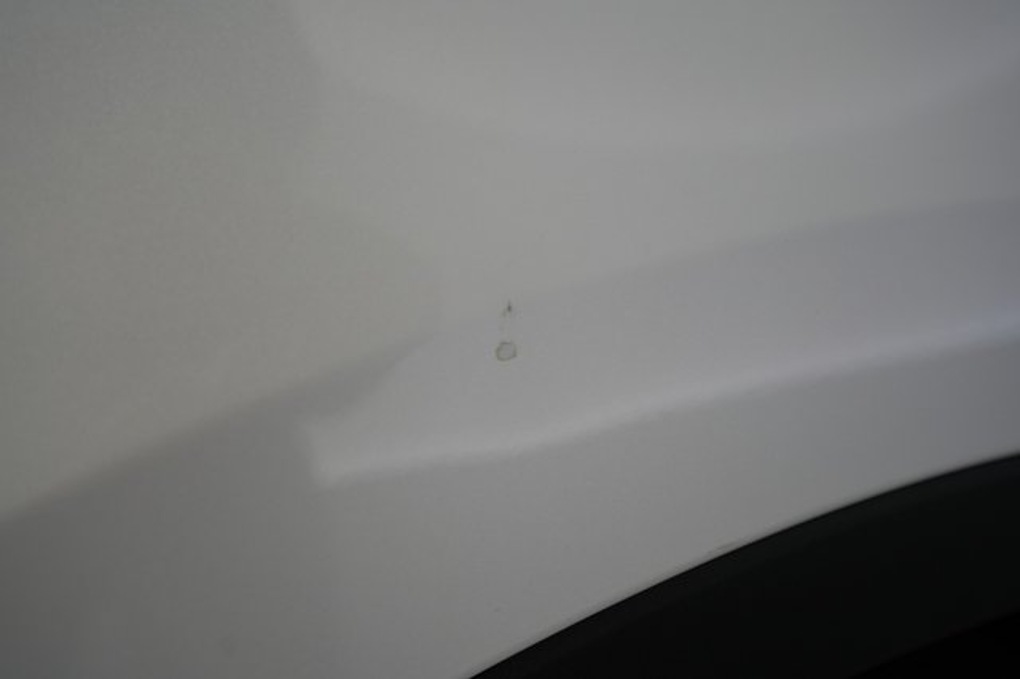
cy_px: 340
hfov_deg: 65.5
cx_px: 510
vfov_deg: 46.4
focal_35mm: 28
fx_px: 793
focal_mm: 28
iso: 640
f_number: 4
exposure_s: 1/60
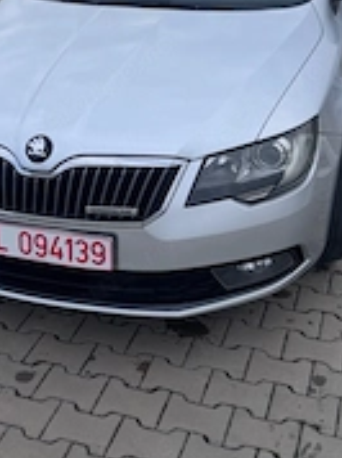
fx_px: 713
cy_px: 129
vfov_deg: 35.0
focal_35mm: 54
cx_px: 154
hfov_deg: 27.0
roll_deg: -1.2
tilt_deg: -21.5
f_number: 1.78
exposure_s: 1/3597
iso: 80
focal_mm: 6.76
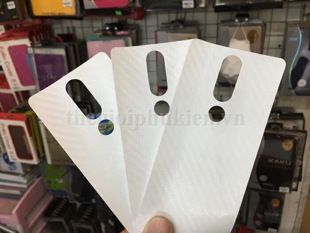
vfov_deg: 48.2
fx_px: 260
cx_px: 155
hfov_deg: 61.7
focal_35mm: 29
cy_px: 116
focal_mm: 4.15
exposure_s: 1/33
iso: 50
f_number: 2.2
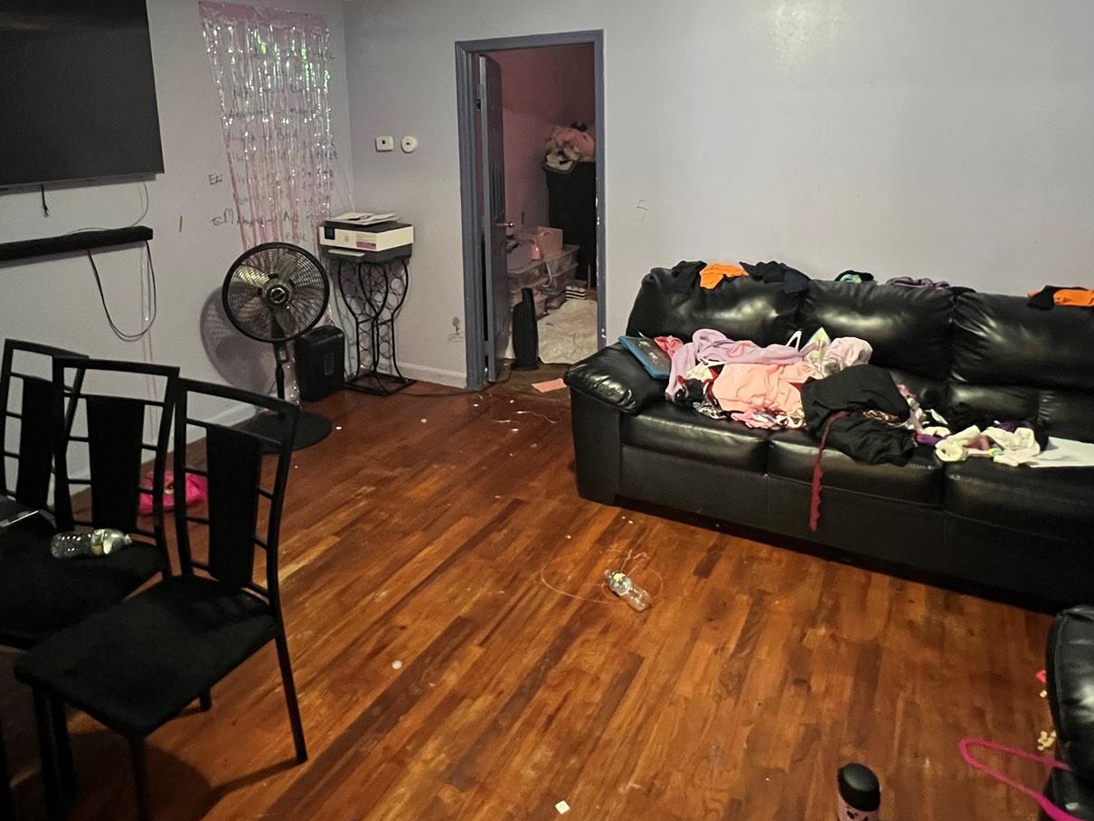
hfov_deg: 76.4
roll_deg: +1.0
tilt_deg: -8.4
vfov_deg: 58.6
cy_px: 229
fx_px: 695
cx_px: 535
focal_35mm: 22
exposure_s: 1/60
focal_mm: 1.57
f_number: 1.8
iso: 1000
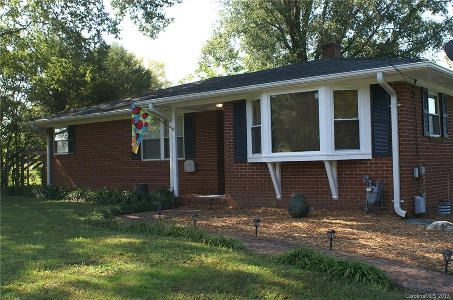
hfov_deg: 46.5
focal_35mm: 42
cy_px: 150
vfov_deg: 31.7
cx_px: 226
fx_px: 527
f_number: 6.3
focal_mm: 28
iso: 100
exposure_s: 1/100
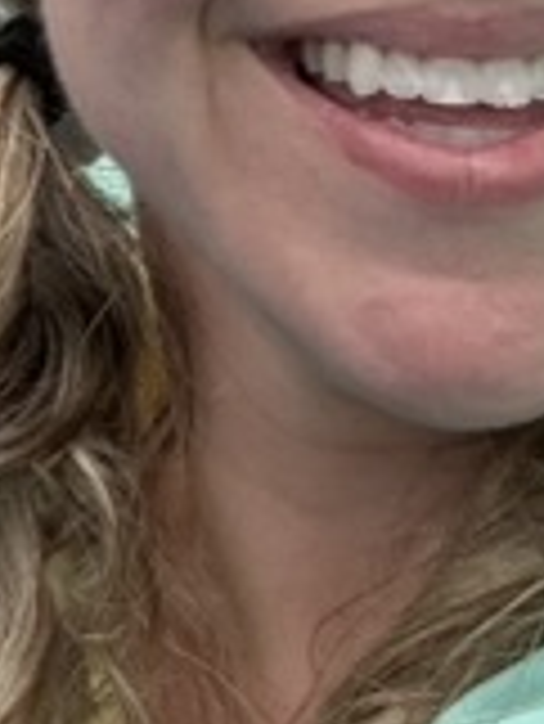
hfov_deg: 8.7
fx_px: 3055
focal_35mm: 146
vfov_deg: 13.1
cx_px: -976
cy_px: -157
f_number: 1.9
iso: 32
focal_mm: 2.69
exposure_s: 1/258
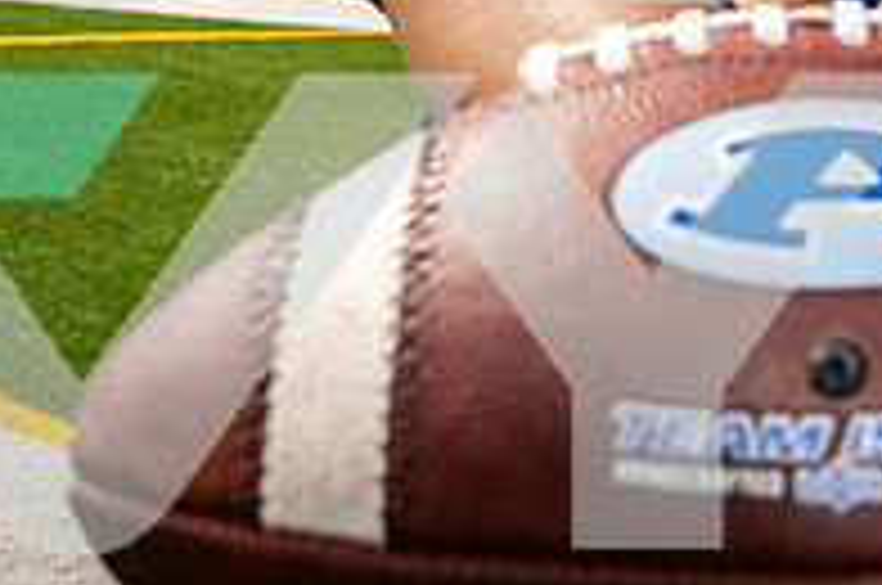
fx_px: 2177
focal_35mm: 89
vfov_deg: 14.5
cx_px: 850
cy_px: -232
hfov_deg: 22.2
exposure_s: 1/250
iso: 125
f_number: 8
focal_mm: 30
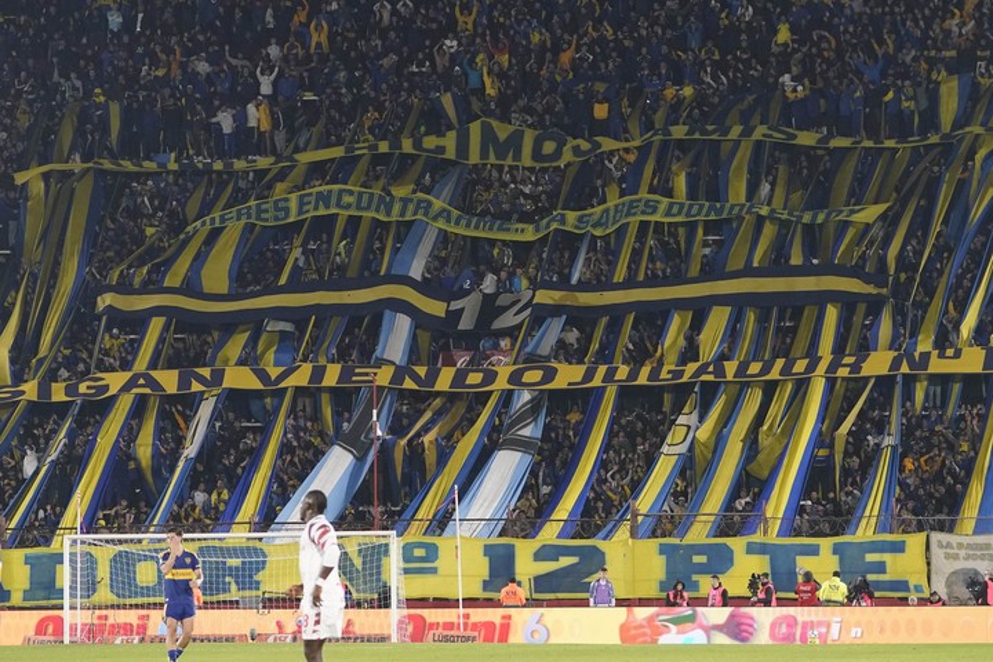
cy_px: 331
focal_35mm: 174
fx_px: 4799
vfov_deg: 7.9
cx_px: 496
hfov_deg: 11.8
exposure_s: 1/640
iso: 5000
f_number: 5.6
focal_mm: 116
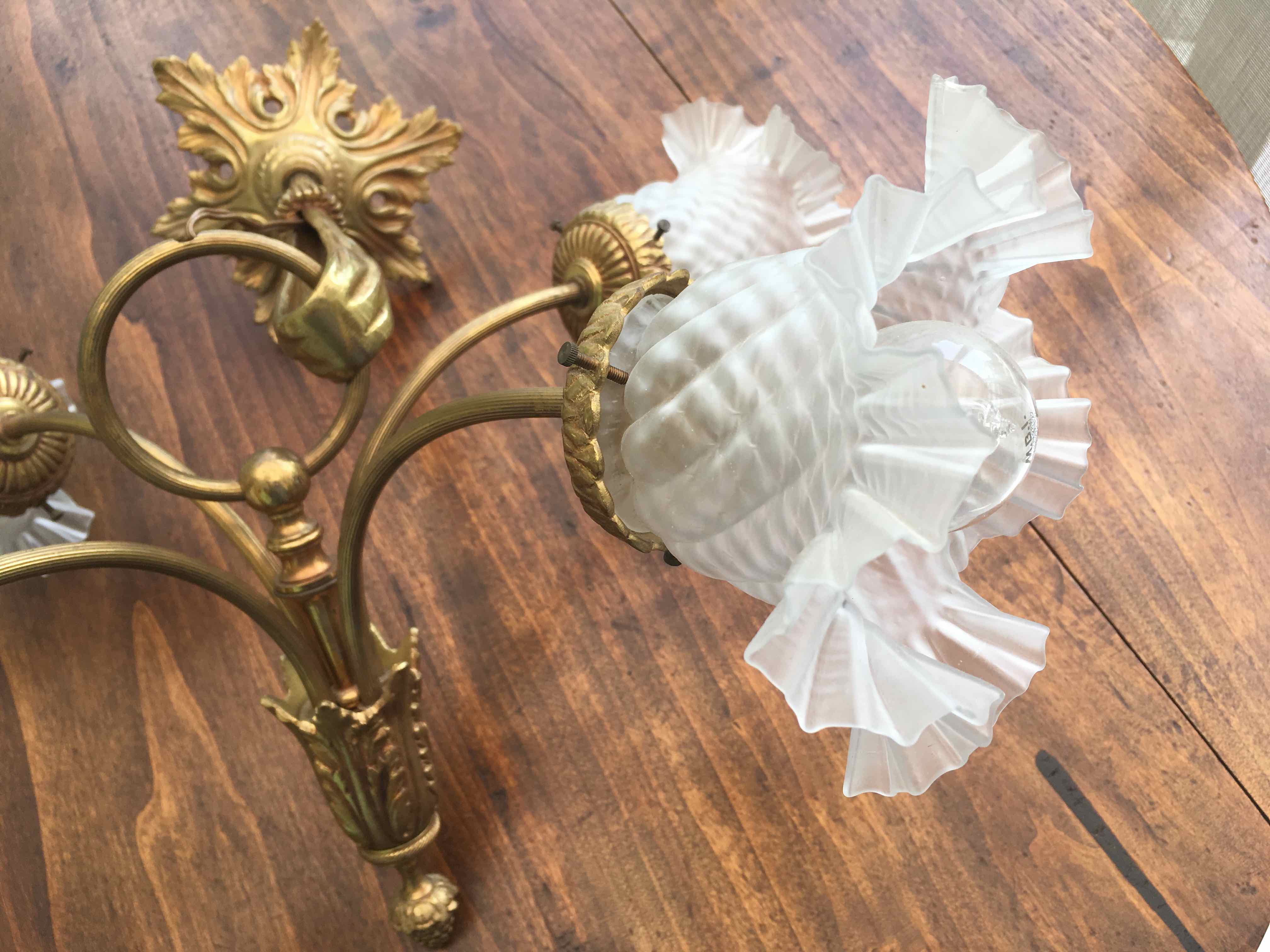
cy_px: 476
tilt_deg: -63.0
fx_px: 1064
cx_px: 635
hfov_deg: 61.7
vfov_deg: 48.2
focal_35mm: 29
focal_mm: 4.15
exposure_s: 1/330
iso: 25
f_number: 2.2
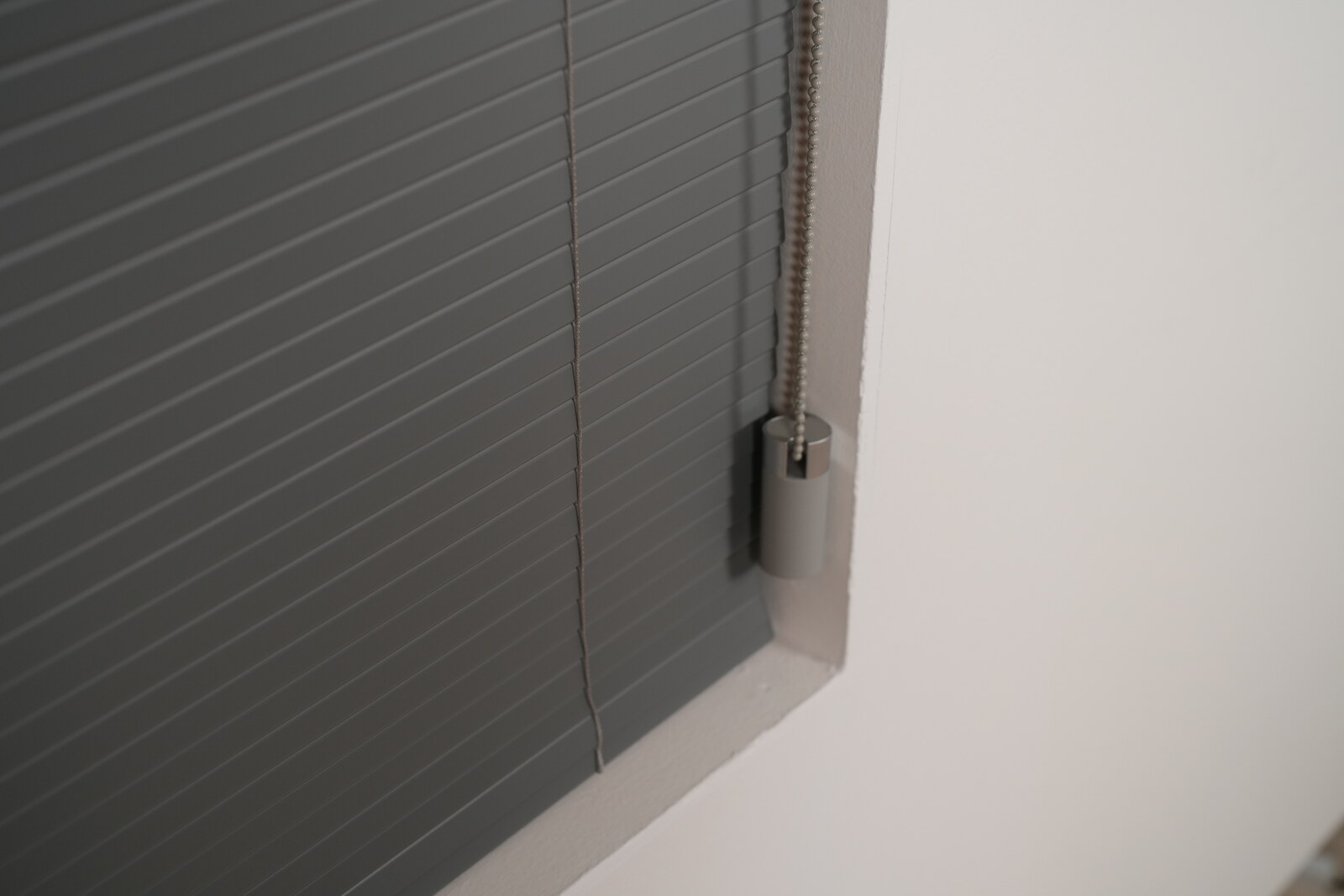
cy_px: 448
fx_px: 1867
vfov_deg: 27.0
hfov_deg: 39.6
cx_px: 672
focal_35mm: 50
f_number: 4
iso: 500
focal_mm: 50
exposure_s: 1/100
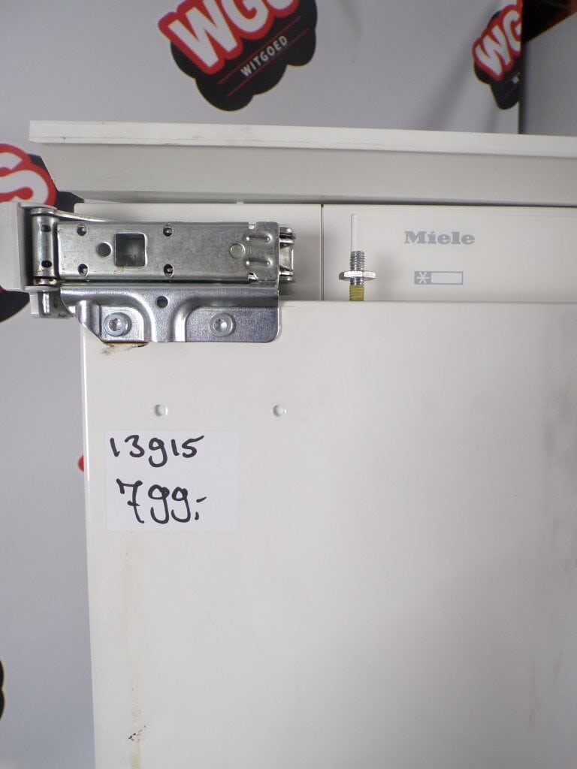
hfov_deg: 56.8
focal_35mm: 24
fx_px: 533
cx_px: 288
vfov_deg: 71.6
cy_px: 384
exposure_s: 1/34
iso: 200
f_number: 3
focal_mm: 4.3
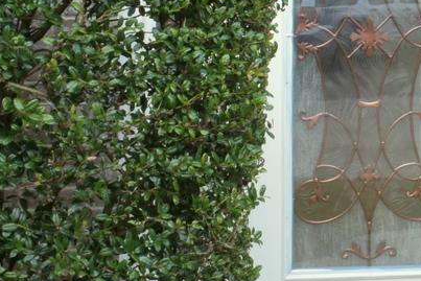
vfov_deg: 9.5
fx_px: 1673
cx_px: 585
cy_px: 13
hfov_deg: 13.7
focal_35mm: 143
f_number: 22
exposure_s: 1/30
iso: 800
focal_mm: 24
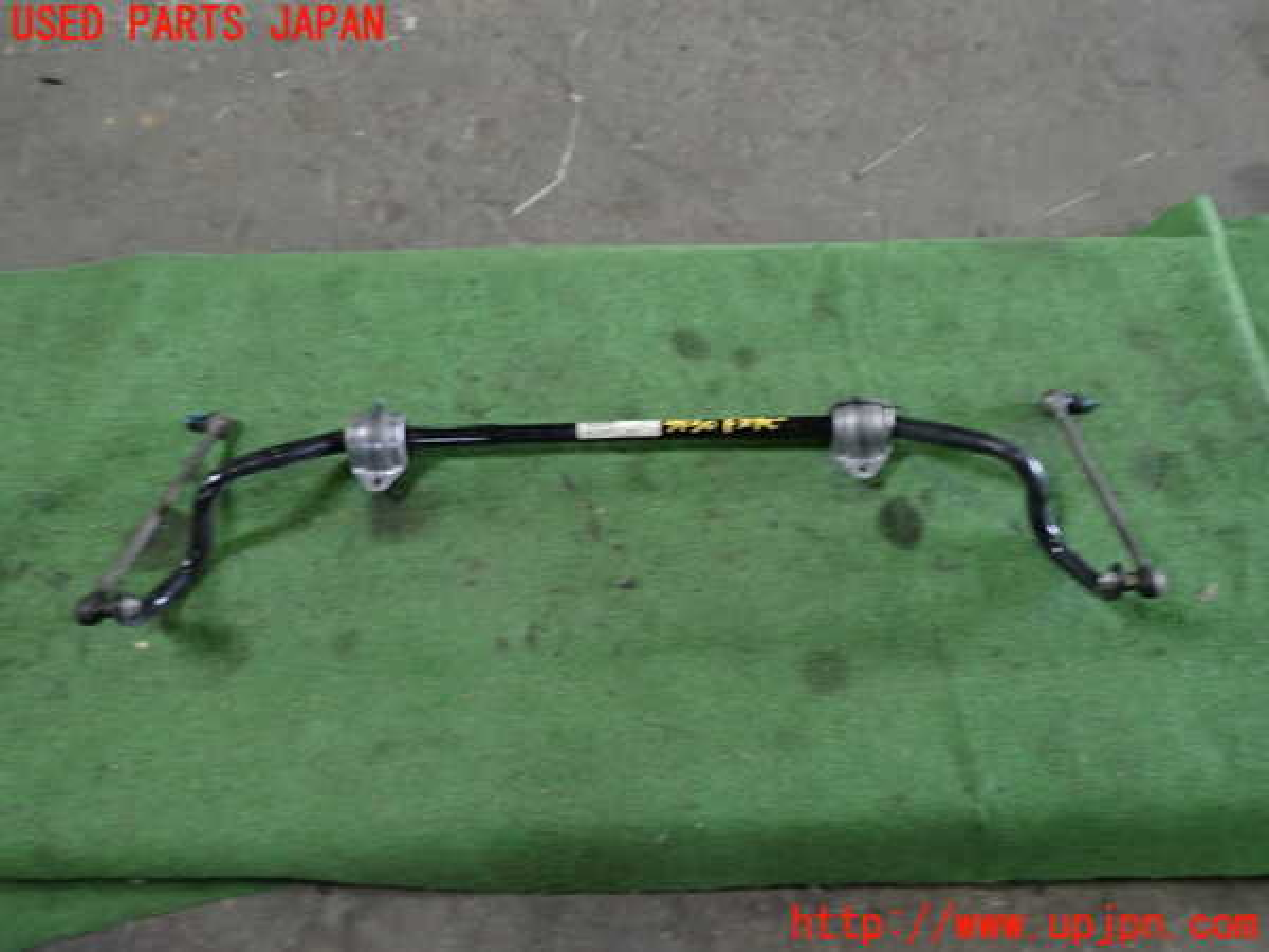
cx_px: 634
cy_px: 476
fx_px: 1100
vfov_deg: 46.8
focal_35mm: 30
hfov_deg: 60.0
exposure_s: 1/30
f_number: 2.3
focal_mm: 5.4
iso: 320
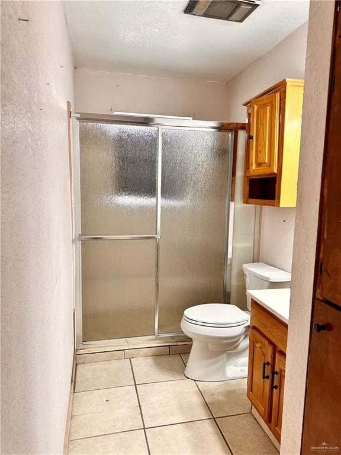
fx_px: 315
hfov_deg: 56.8
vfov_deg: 71.6
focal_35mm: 24
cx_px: 170
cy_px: 228
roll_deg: -2.3
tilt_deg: -7.7
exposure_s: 1/120
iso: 200
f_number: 1.78
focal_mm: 6.86
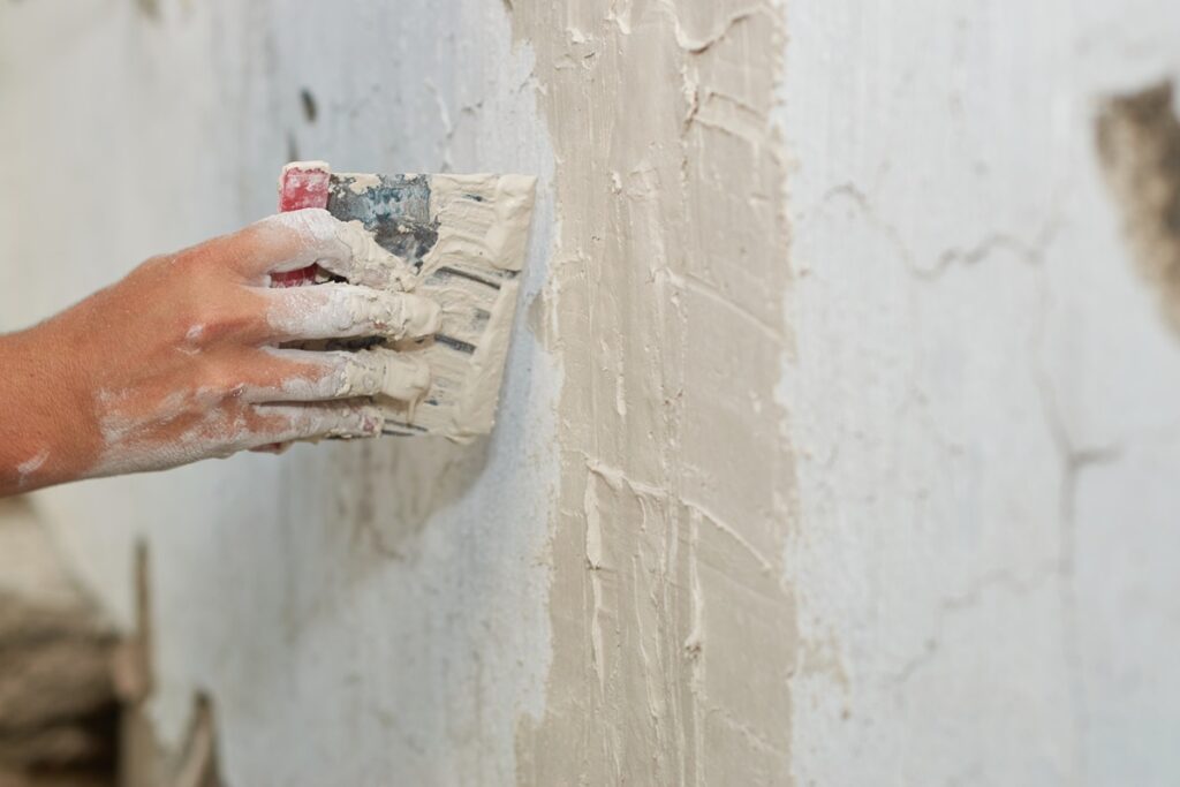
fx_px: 2459
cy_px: 394
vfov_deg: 18.2
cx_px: 590
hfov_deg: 27.0
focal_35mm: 75
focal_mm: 50
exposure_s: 1/160
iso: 100
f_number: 3.5
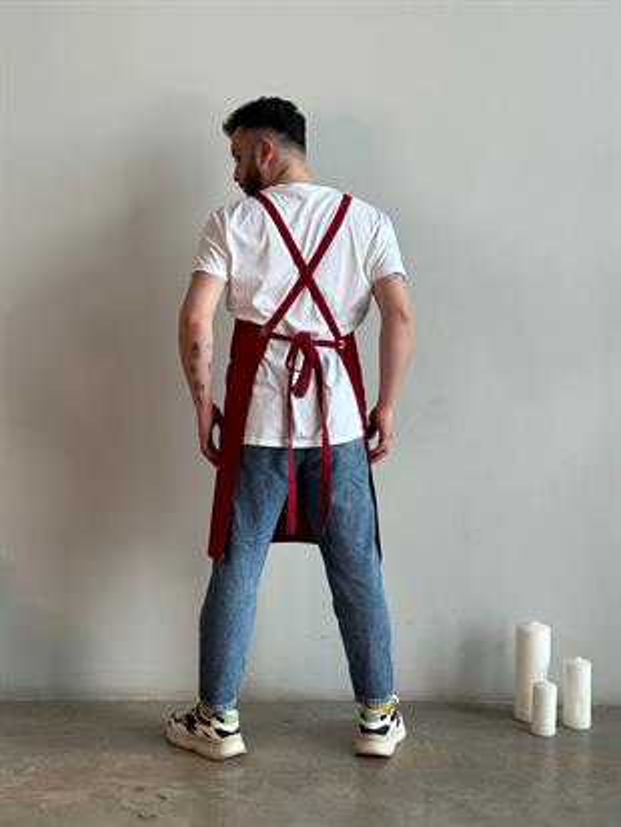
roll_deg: -0.4
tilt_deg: -4.4
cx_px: 310
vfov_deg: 39.6
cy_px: 414
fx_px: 1148
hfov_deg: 30.3
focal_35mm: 48
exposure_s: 1/100
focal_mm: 6.86
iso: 64
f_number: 1.78
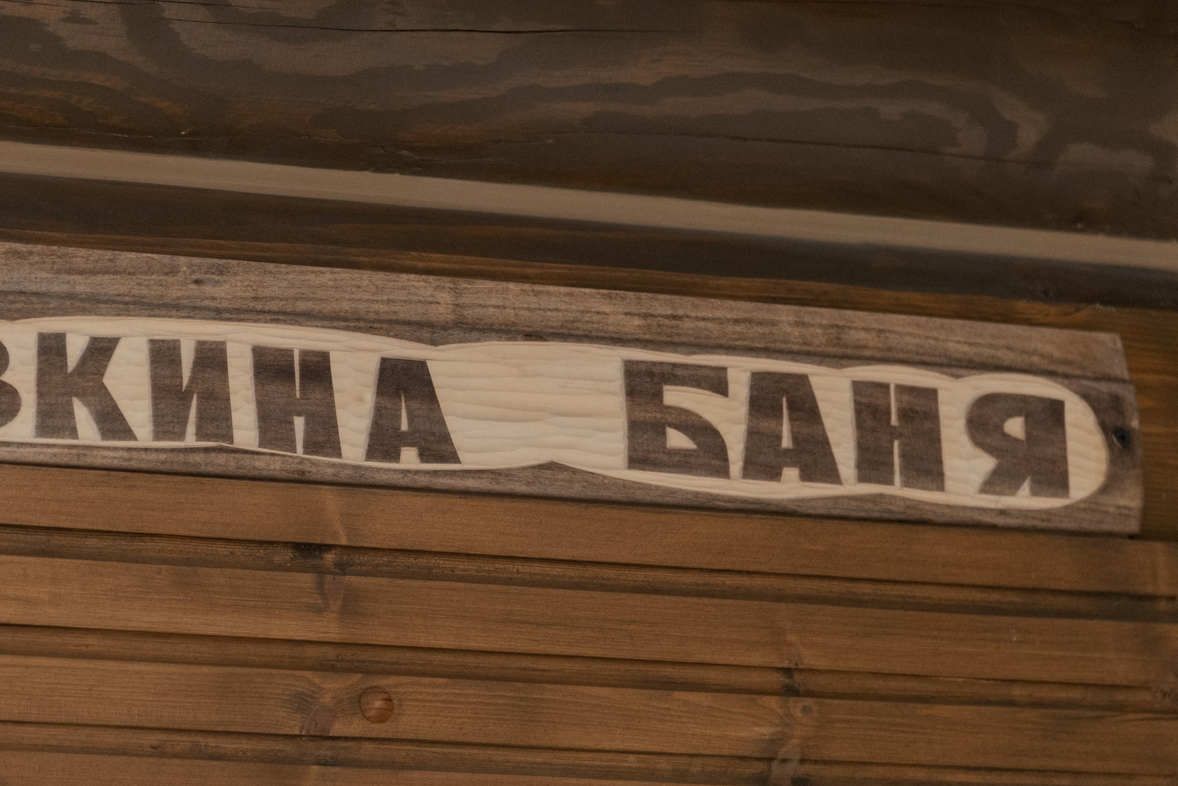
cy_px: 466
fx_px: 5891
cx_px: 324
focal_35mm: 180
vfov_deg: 7.6
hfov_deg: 11.4
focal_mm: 70
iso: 800
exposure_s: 1/200
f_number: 2.8
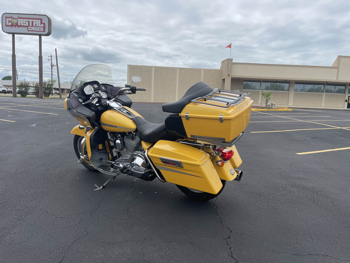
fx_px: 263
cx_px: 175
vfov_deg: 53.1
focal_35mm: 26
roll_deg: -1.8
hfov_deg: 67.3
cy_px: 132
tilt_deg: -7.0
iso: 32
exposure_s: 1/4000
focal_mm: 4.2
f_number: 1.6
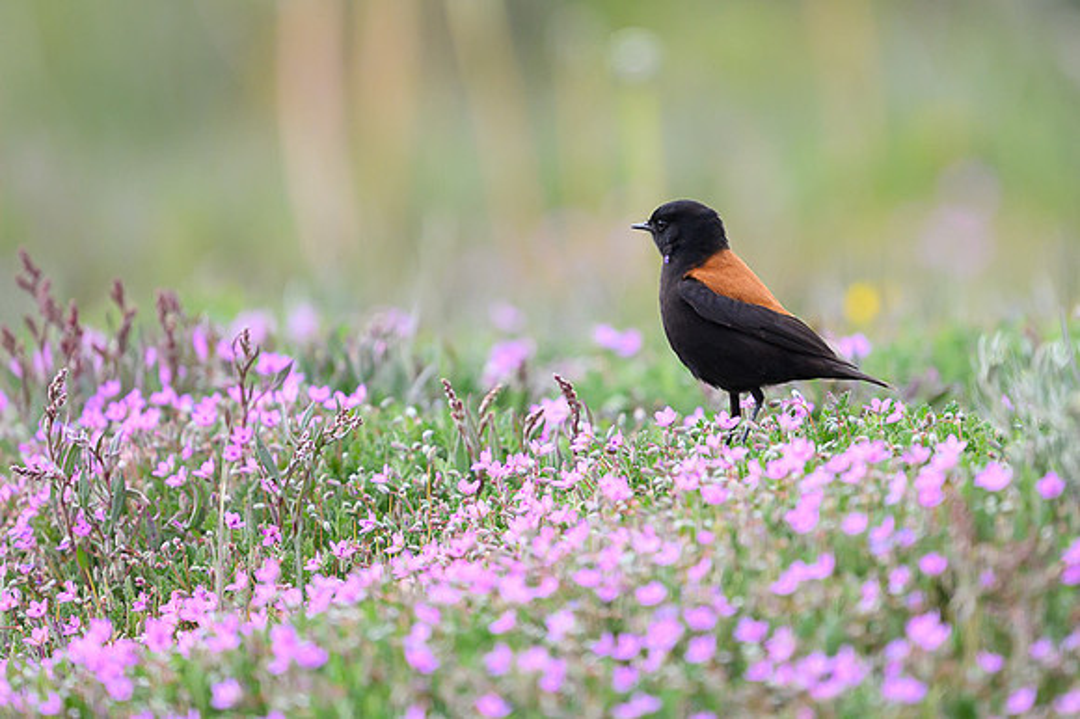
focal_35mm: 970
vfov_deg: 1.4
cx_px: 612
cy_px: 271
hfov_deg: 2.1
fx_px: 29084
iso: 800
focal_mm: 560
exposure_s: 1/2000
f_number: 4
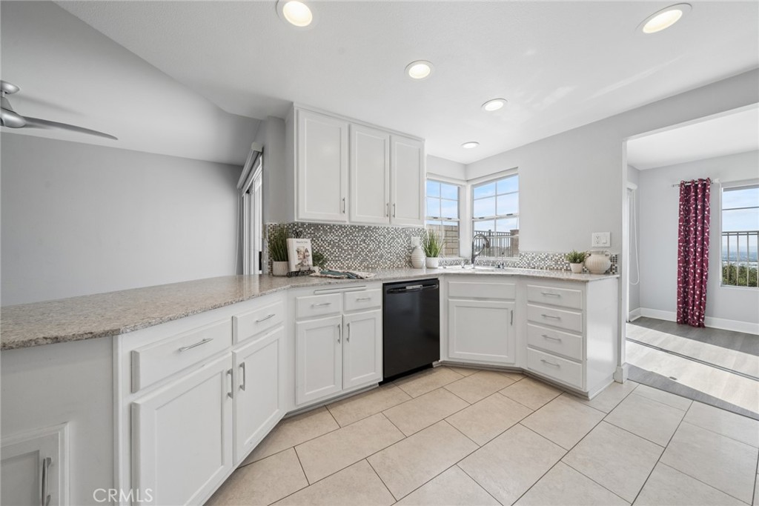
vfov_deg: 90.0
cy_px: 253
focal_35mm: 12
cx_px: 380
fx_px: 253
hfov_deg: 112.6
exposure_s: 1/40
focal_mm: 12
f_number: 8
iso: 100
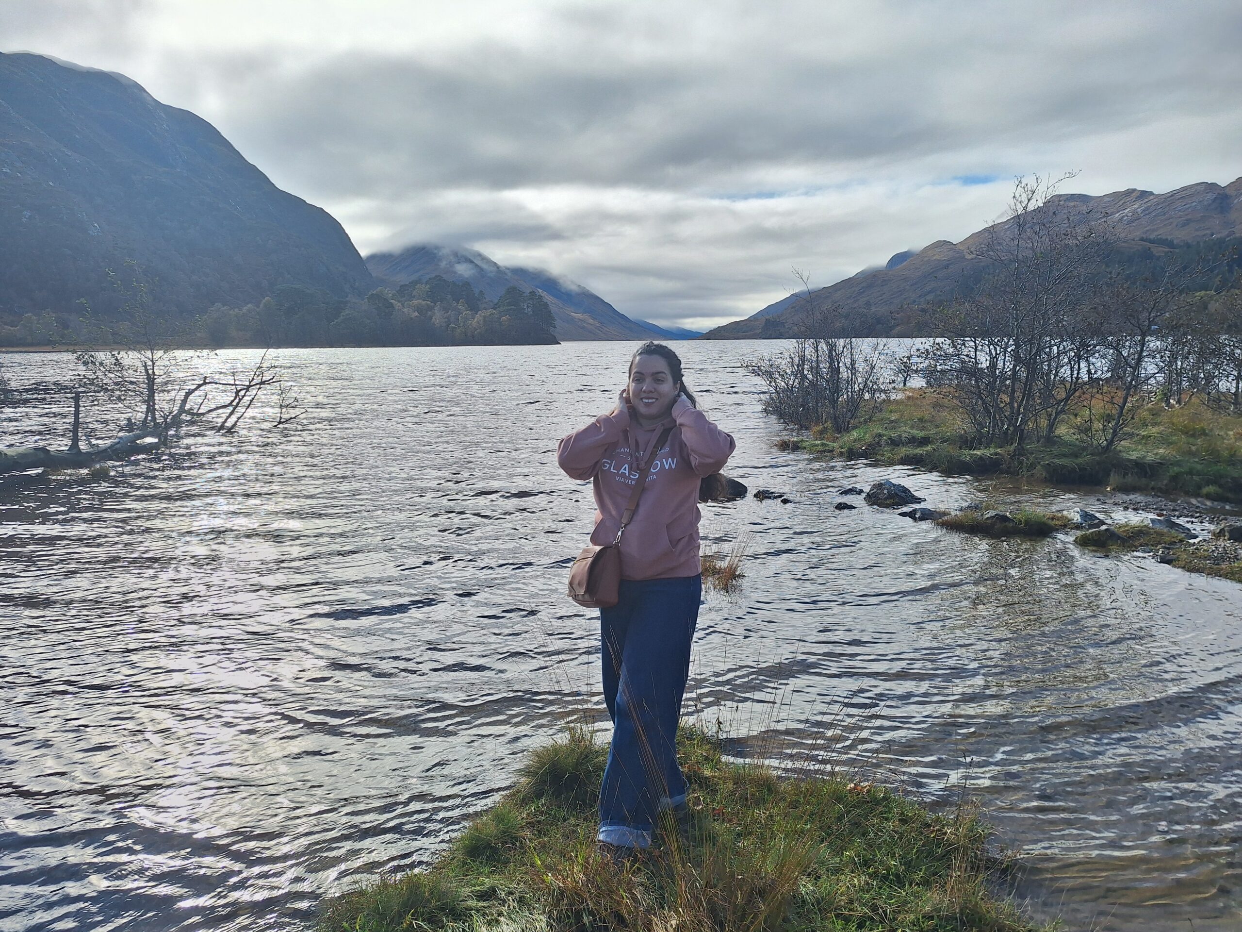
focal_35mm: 23
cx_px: 621
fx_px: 825
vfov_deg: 58.9
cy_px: 466
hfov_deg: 73.9
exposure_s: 1/2294
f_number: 1.8
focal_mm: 5.54
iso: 40
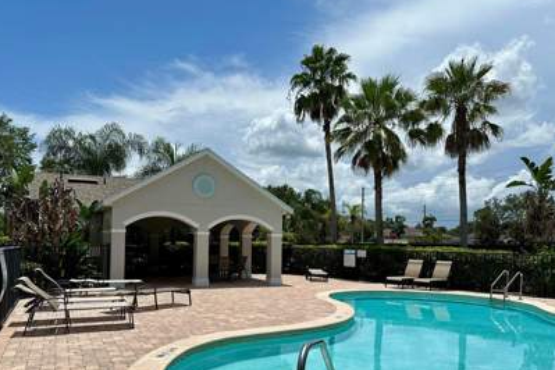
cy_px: 238
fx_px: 462
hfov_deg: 61.6
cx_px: 236
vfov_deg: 43.2
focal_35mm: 30
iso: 80
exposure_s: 1/10753
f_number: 1.78
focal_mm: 6.86
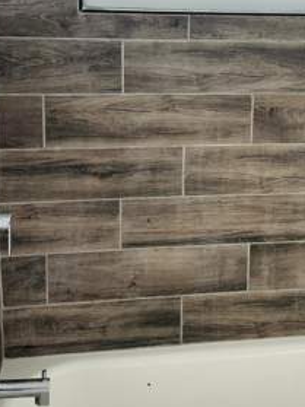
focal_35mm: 55
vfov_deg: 34.4
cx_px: 217
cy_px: 112
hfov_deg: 26.3
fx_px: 647
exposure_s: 1/121
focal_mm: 6.86
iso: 100
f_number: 1.78
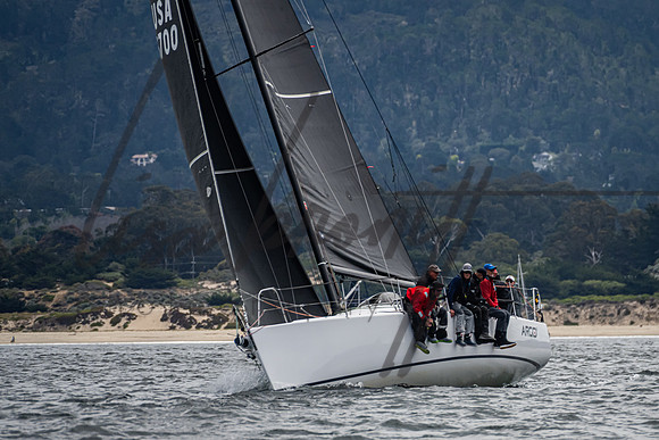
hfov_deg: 3.7
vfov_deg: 2.4
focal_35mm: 562
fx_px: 10292
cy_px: 226
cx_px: 423
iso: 500
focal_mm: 400
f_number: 8
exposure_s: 1/2000
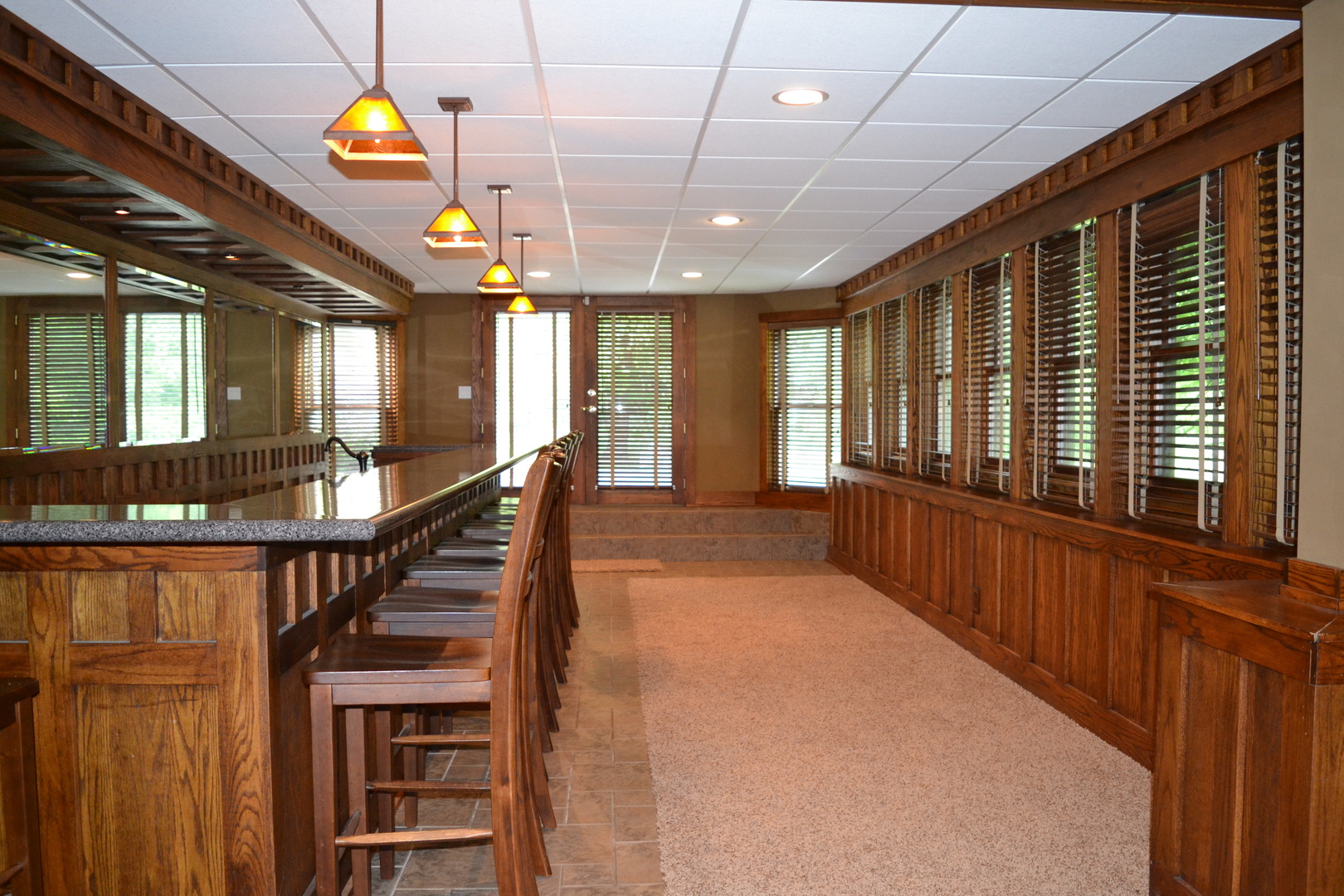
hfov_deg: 67.4
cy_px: 448
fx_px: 1008
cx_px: 672
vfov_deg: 47.9
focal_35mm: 27
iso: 1400
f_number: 3.5
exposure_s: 1/60
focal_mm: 18
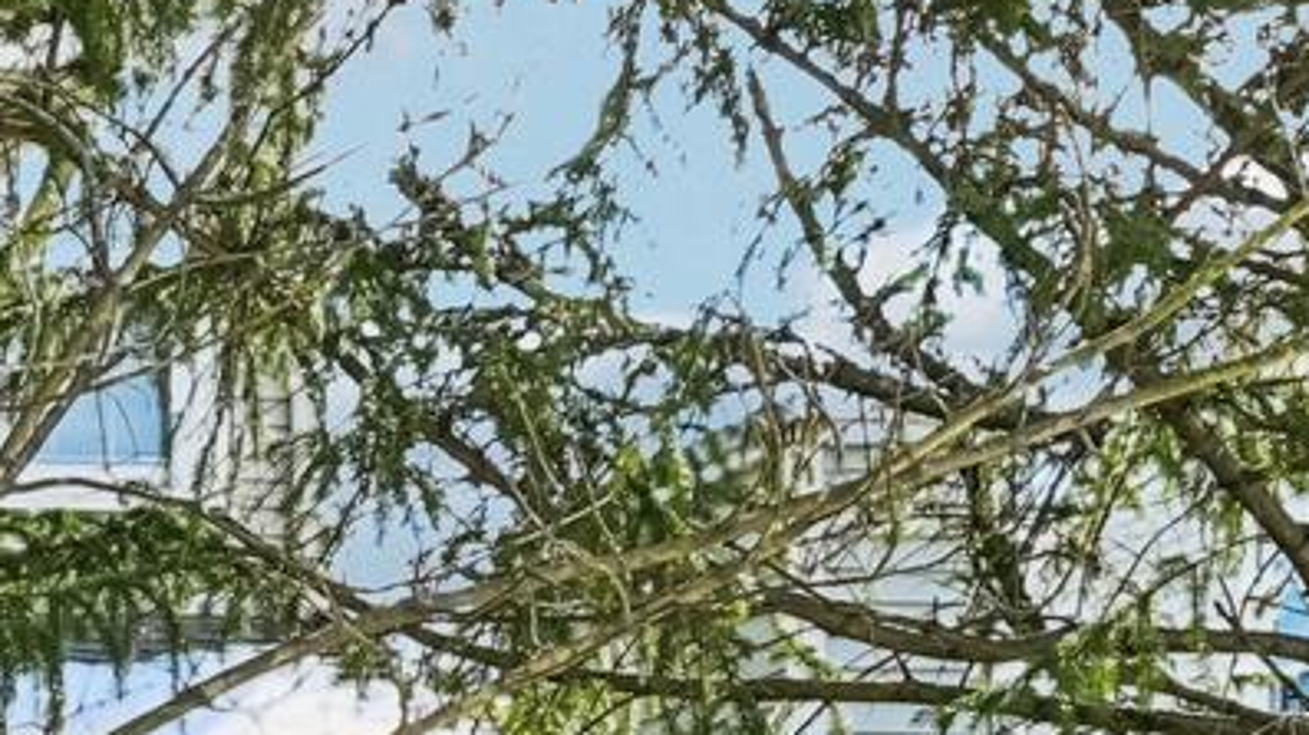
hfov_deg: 14.5
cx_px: -1609
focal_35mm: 111
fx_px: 3841
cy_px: 990
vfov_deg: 10.7
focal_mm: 20.5
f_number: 8
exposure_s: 1/160
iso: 800
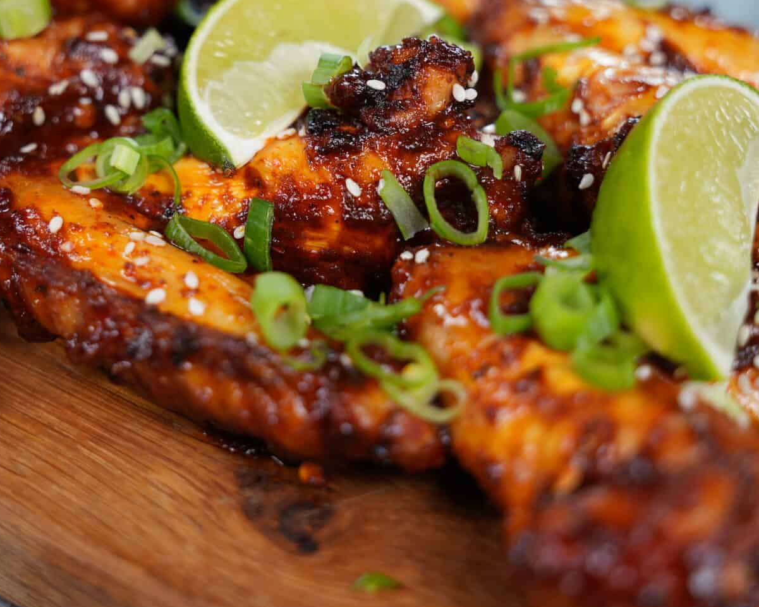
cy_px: 134
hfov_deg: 22.6
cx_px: 284
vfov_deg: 18.1
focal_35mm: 84
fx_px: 1892
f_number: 2.8
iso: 125
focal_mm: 42.1
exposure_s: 1/50
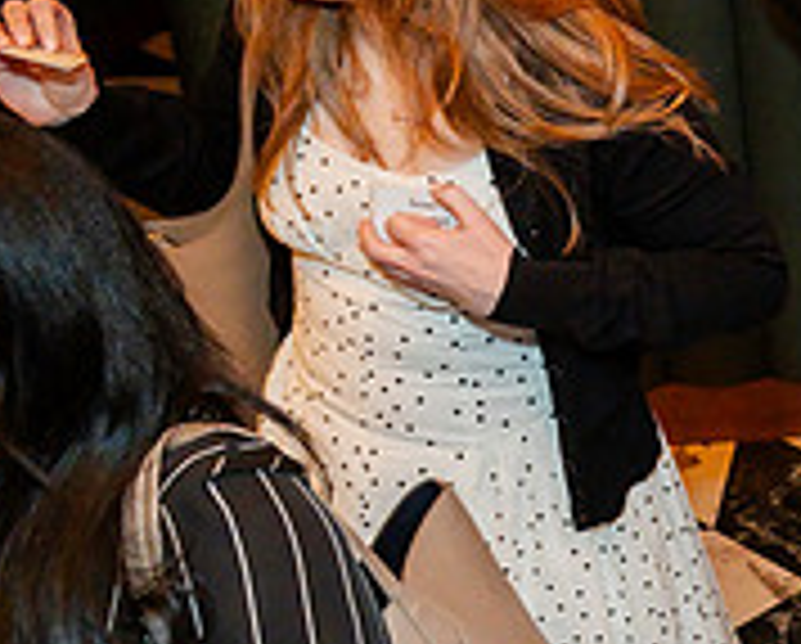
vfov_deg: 19.9
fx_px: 1805
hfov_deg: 20.7
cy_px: 95
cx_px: 1260
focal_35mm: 76
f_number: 4
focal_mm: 24
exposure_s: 1/80
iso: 12800
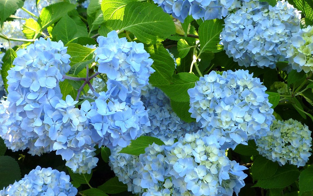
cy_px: 105
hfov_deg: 46.2
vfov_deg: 29.8
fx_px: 367
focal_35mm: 43
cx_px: 158
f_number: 2.8
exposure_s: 1/125
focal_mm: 4.5
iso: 80
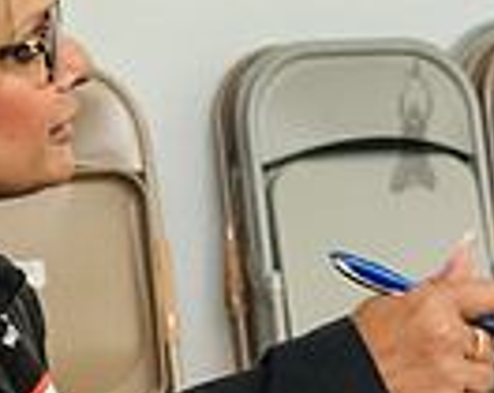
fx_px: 2713
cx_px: 407
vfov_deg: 8.3
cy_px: 182
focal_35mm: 186
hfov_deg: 10.4
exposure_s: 1/200
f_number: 5
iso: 1250
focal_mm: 35
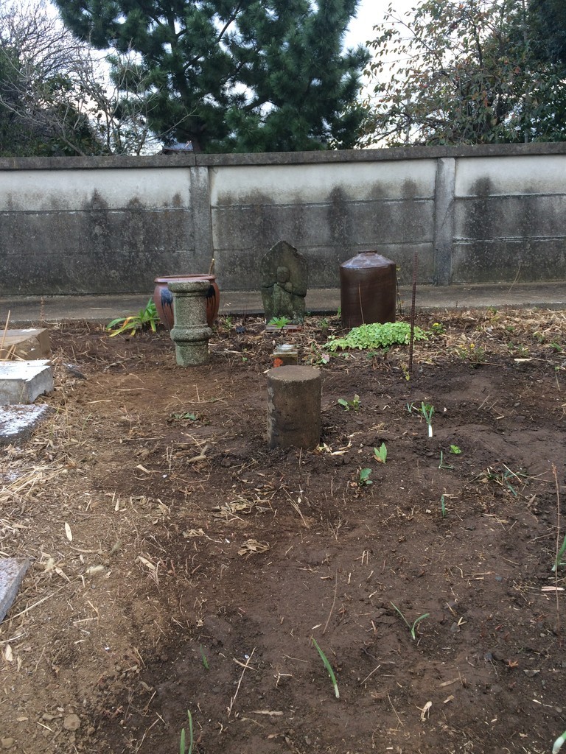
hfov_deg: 48.2
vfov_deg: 61.7
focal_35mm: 29
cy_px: 377
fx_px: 632
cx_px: 283
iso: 50
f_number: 2.2
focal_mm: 4.15
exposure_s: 1/120
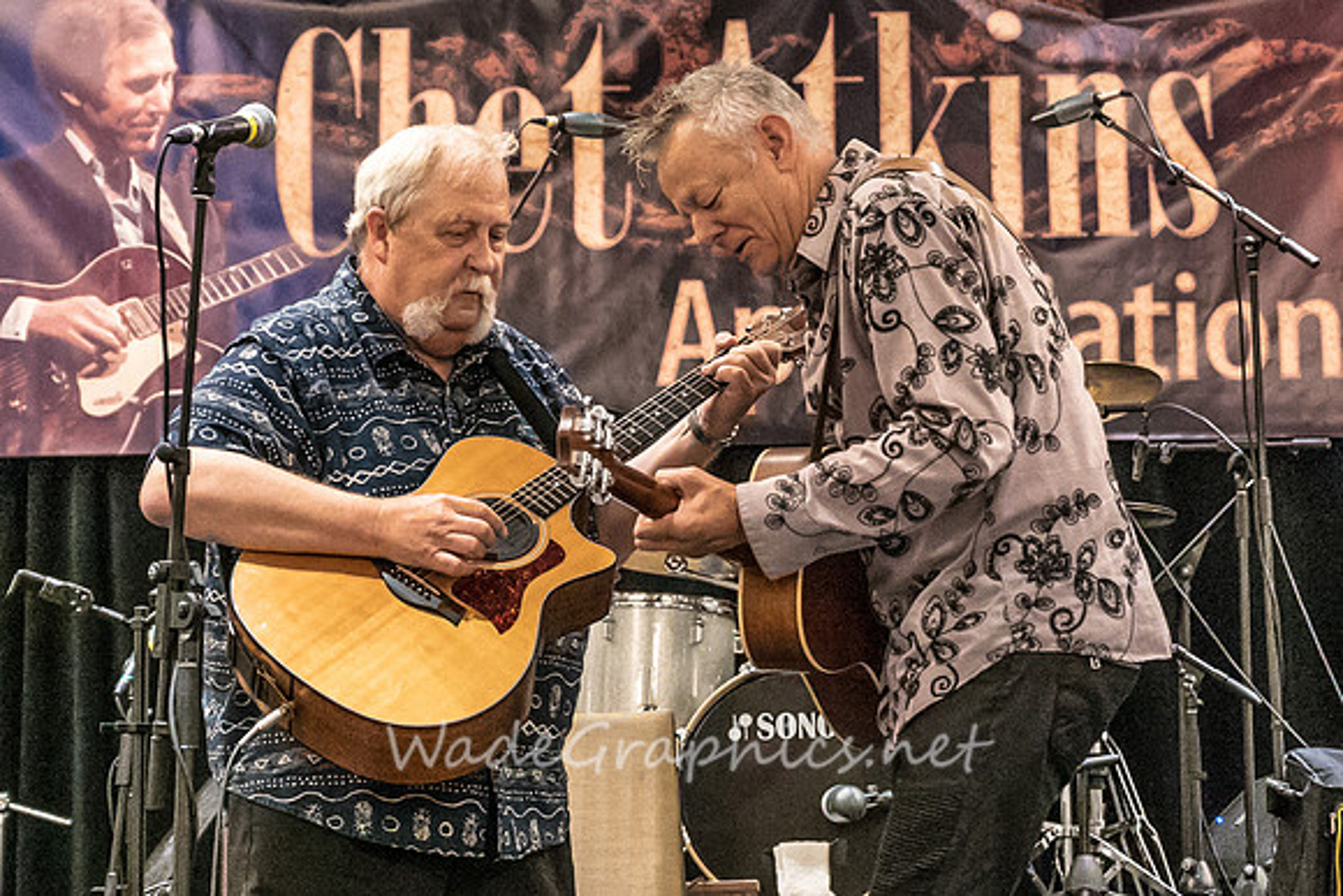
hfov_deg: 19.9
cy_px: 445
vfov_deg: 13.3
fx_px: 3831
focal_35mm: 103
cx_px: 672
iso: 10000
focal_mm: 61
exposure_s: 1/200
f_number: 5.6
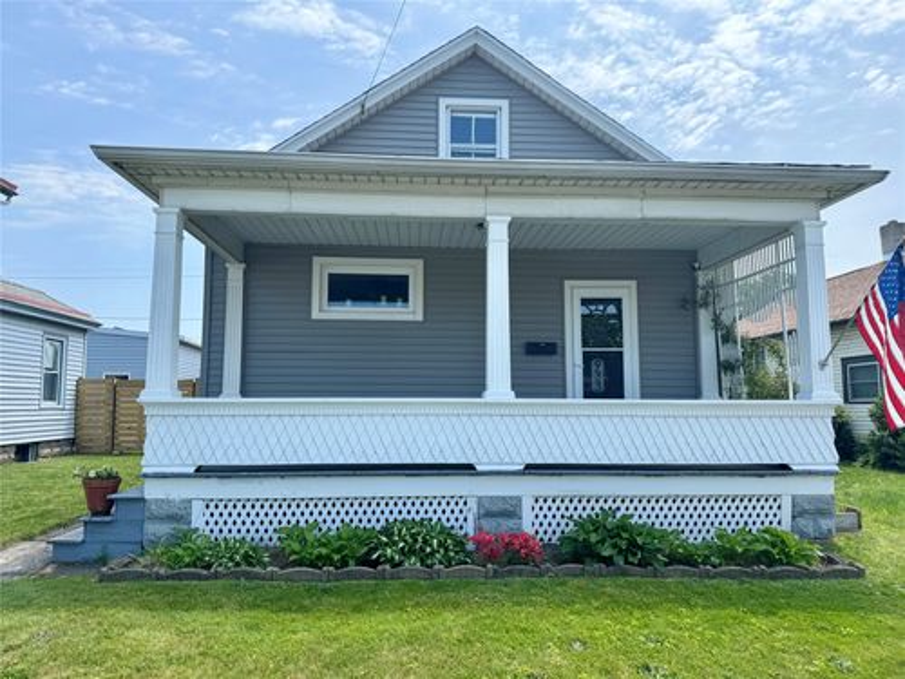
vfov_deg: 56.8
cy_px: 340
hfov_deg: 71.6
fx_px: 627
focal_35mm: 24
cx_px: 452
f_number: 1.78
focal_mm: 6.76
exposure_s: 1/3413
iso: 80
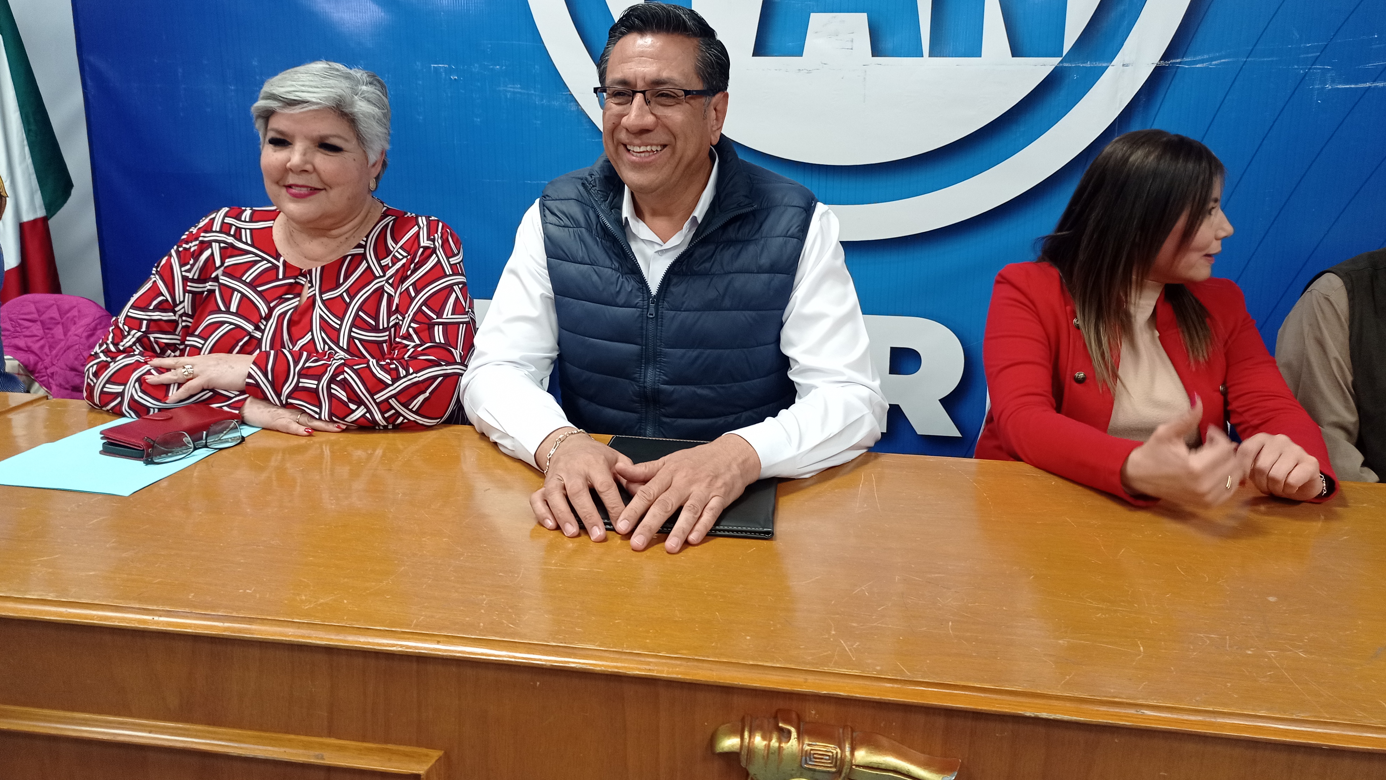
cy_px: 293
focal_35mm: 31
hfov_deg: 62.6
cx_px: 697
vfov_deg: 37.6
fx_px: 1139
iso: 218
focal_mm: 4.7
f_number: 1.79
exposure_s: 1/30
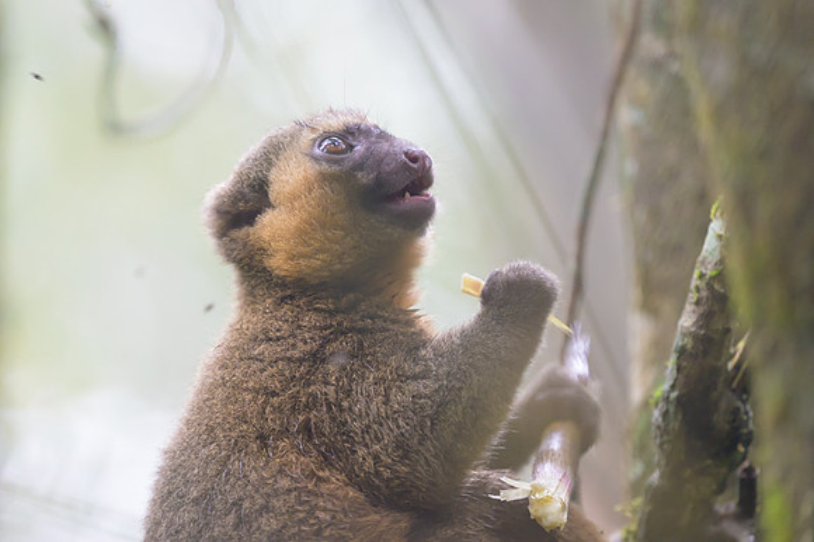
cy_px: 180
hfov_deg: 3.9
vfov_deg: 2.6
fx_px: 12078
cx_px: 320
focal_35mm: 535
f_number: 2.8
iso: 3200
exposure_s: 1/250
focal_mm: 400
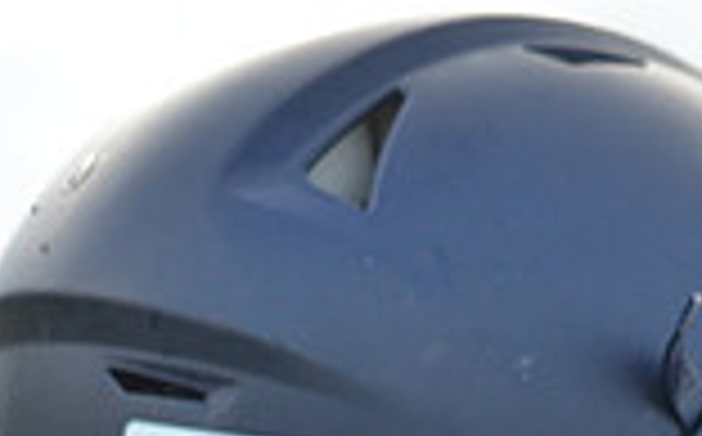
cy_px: 1200
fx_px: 5978
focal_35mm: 313
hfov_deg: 6.7
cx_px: 378
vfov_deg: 4.1
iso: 500
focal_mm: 55
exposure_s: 1/500
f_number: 5.6
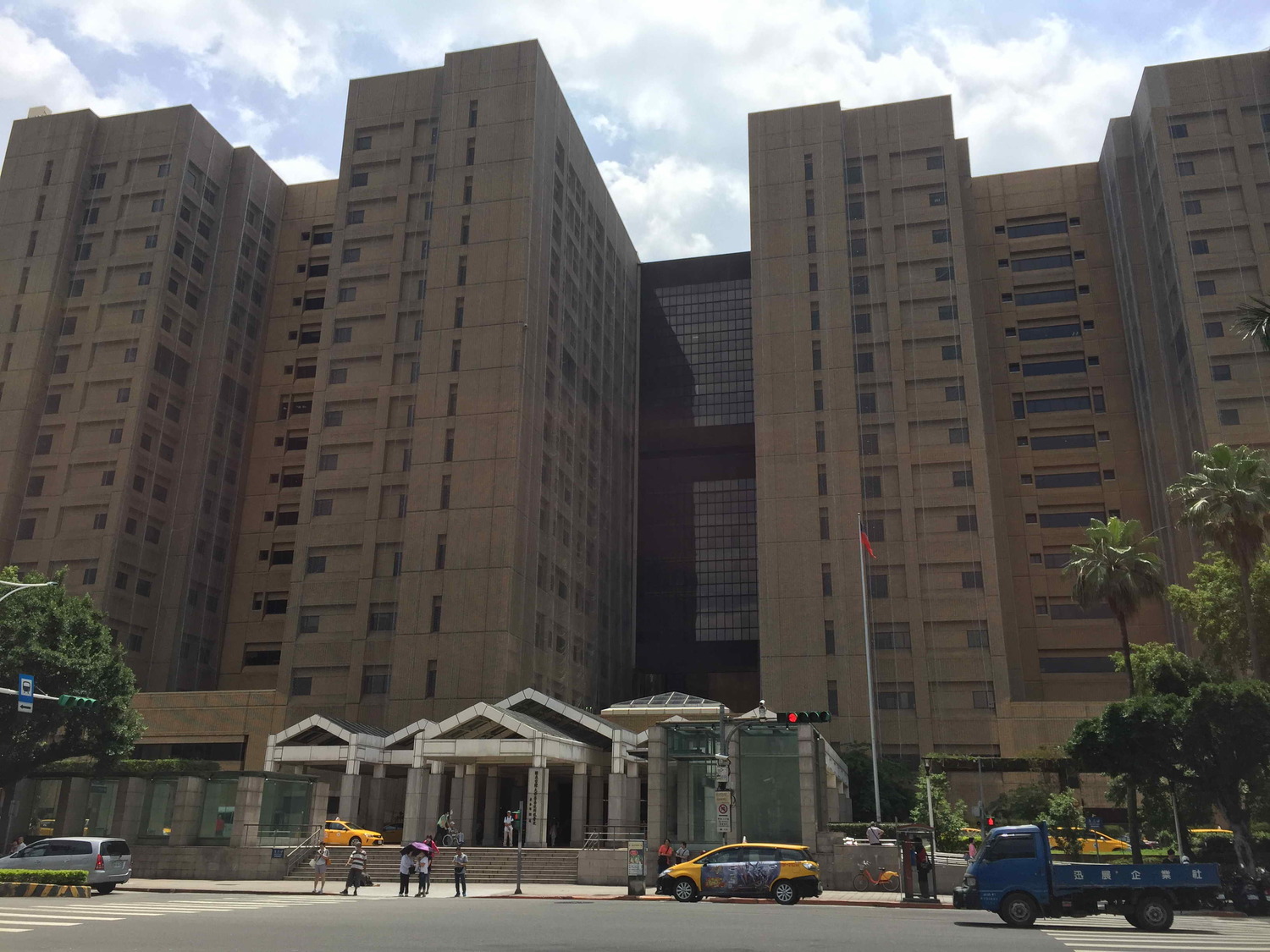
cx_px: 635
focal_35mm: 29
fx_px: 1064
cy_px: 476
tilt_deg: +20.6
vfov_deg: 48.2
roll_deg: -2.6
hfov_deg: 61.7
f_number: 2.2
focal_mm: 4.15
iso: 32
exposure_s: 1/2475
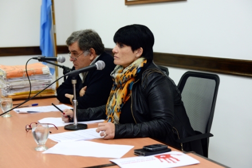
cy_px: 84
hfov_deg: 28.8
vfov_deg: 19.5
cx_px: 126
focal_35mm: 70
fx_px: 490
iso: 800
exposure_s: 1/100
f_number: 4.5
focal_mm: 70
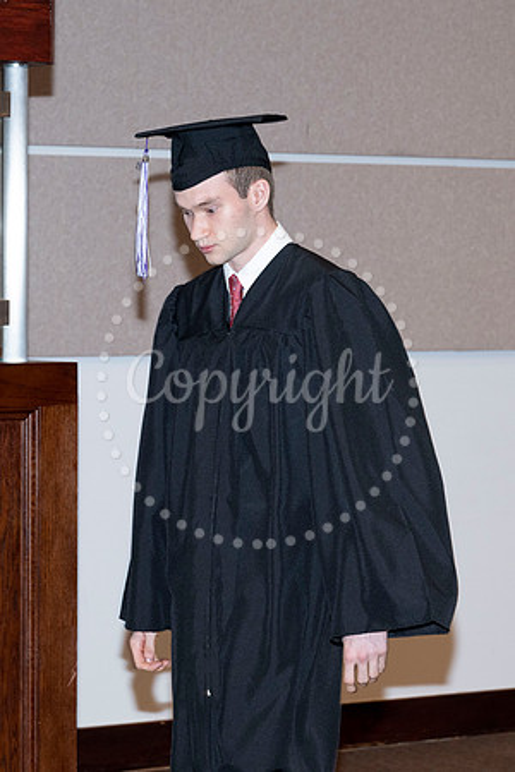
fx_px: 2716
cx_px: 307
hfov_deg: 10.8
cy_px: 387
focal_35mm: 127
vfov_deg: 16.2
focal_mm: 83
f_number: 5.6
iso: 800
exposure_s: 1/80
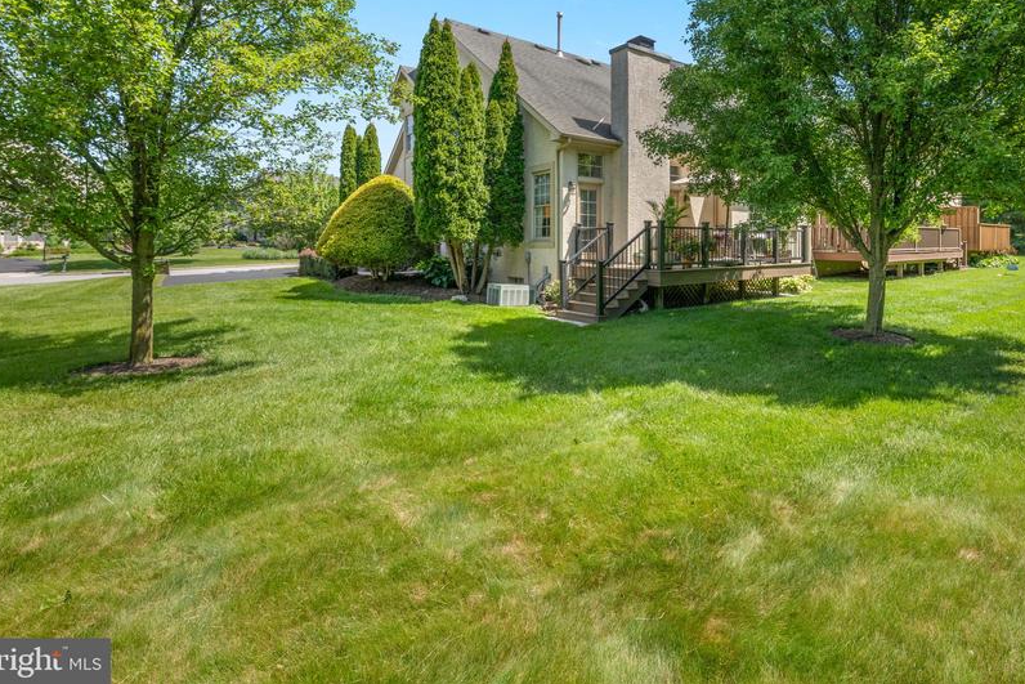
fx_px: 513
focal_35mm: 18
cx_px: 627
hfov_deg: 88.6
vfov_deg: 66.1
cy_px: 245
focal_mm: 14
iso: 400
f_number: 9
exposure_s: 1/400
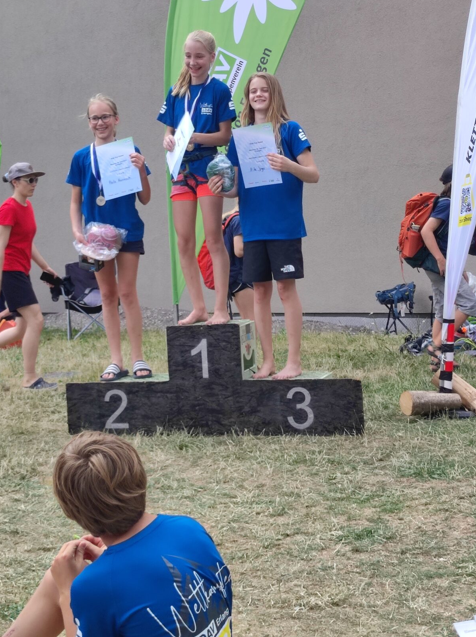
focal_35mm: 30
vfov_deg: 59.7
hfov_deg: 46.6
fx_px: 551
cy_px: 268
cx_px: 201
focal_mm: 4.7
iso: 50
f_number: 1.79
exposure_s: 1/140
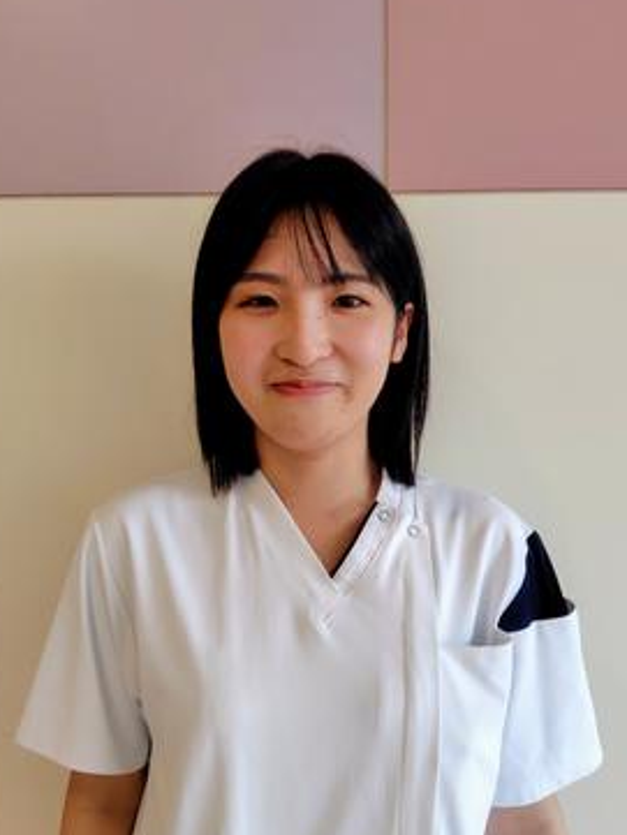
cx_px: 310
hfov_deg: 49.8
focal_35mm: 28
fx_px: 676
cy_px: 439
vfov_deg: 63.4
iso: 160
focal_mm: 5.6
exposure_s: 1/120
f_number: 1.9
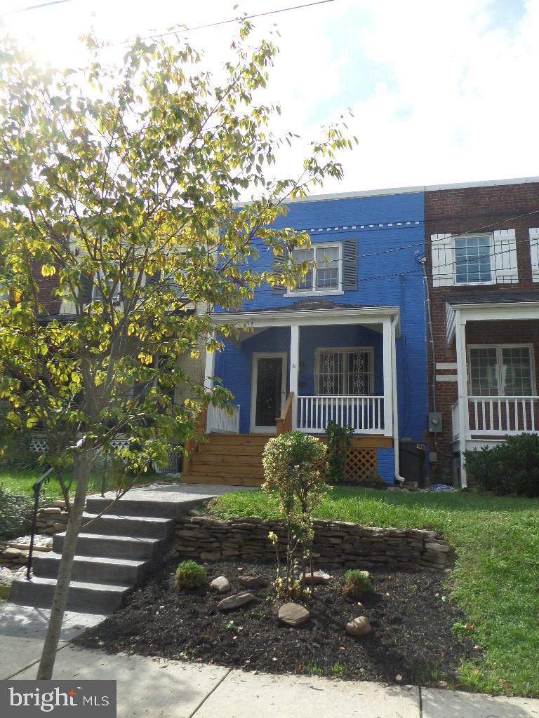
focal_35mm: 24
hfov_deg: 56.8
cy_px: 359
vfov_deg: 71.6
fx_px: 498
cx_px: 270
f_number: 3.2
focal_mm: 4
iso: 100
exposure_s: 1/750
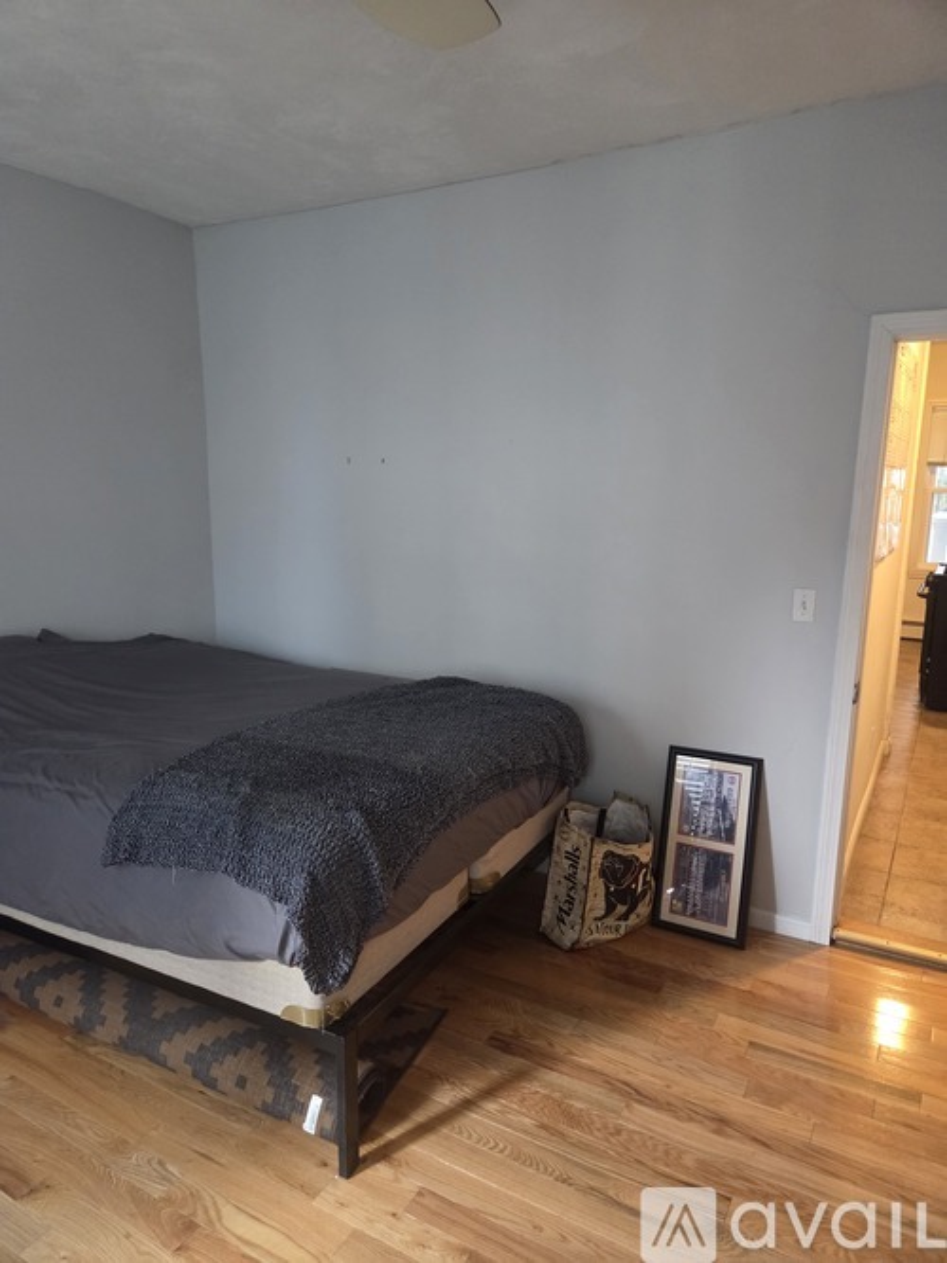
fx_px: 839
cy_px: 632
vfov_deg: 73.9
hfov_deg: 58.9
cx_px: 474
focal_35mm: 23
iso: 1250
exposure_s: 1/120
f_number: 1.8
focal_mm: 5.4
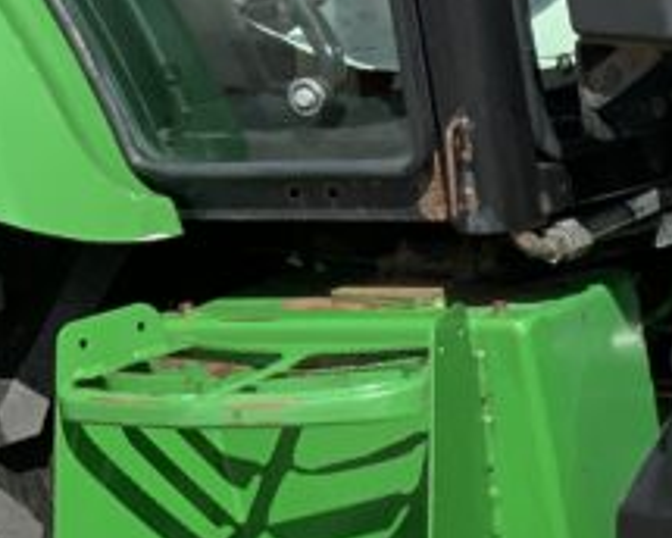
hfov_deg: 12.1
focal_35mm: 135
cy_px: 597
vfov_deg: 11.3
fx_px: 2685
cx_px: 1482
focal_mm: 3
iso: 16
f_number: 1.8
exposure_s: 1/1786
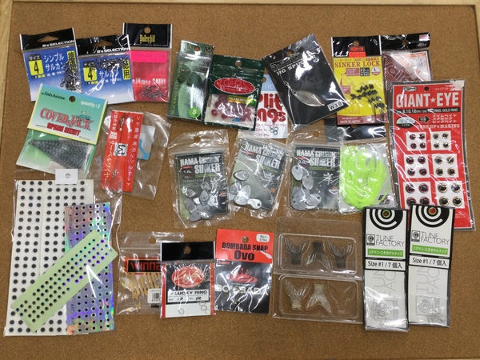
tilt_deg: -81.3
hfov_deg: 58.4
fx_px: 430
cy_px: 180
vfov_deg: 45.4
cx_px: 240
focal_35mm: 31
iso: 25
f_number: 2.4
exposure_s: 1/40
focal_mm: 3.3
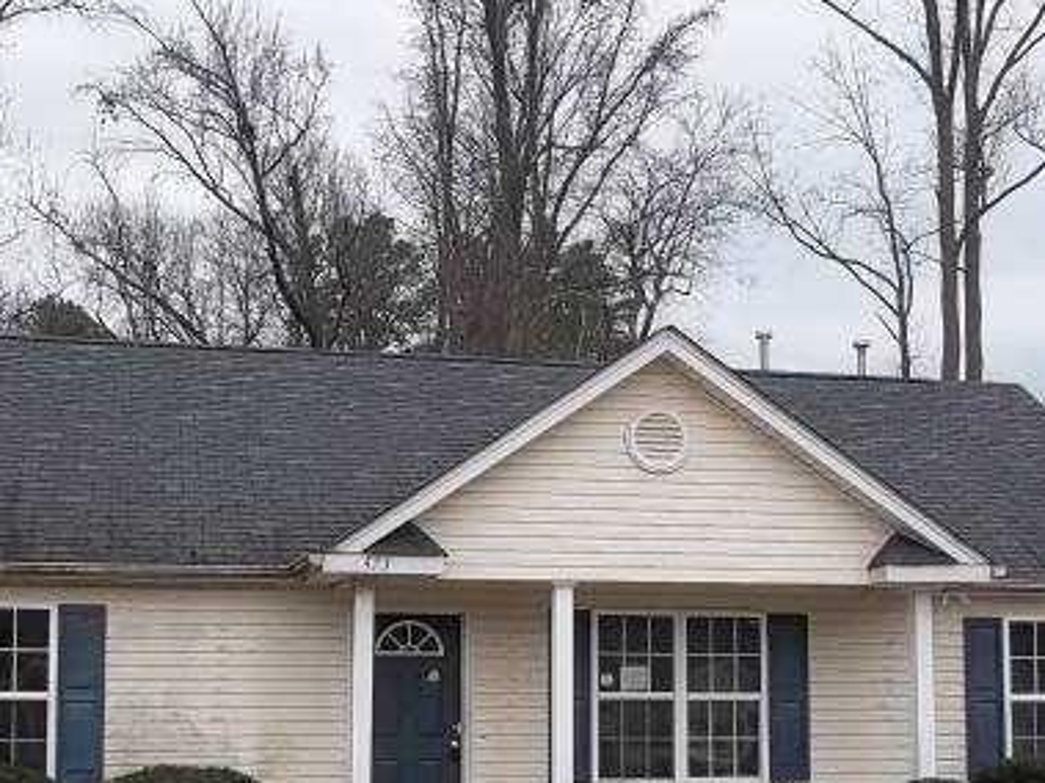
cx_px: 463
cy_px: 590
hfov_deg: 35.5
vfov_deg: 26.7
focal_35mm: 54
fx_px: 1630
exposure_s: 1/400
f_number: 2.9
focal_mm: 5.7
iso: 80
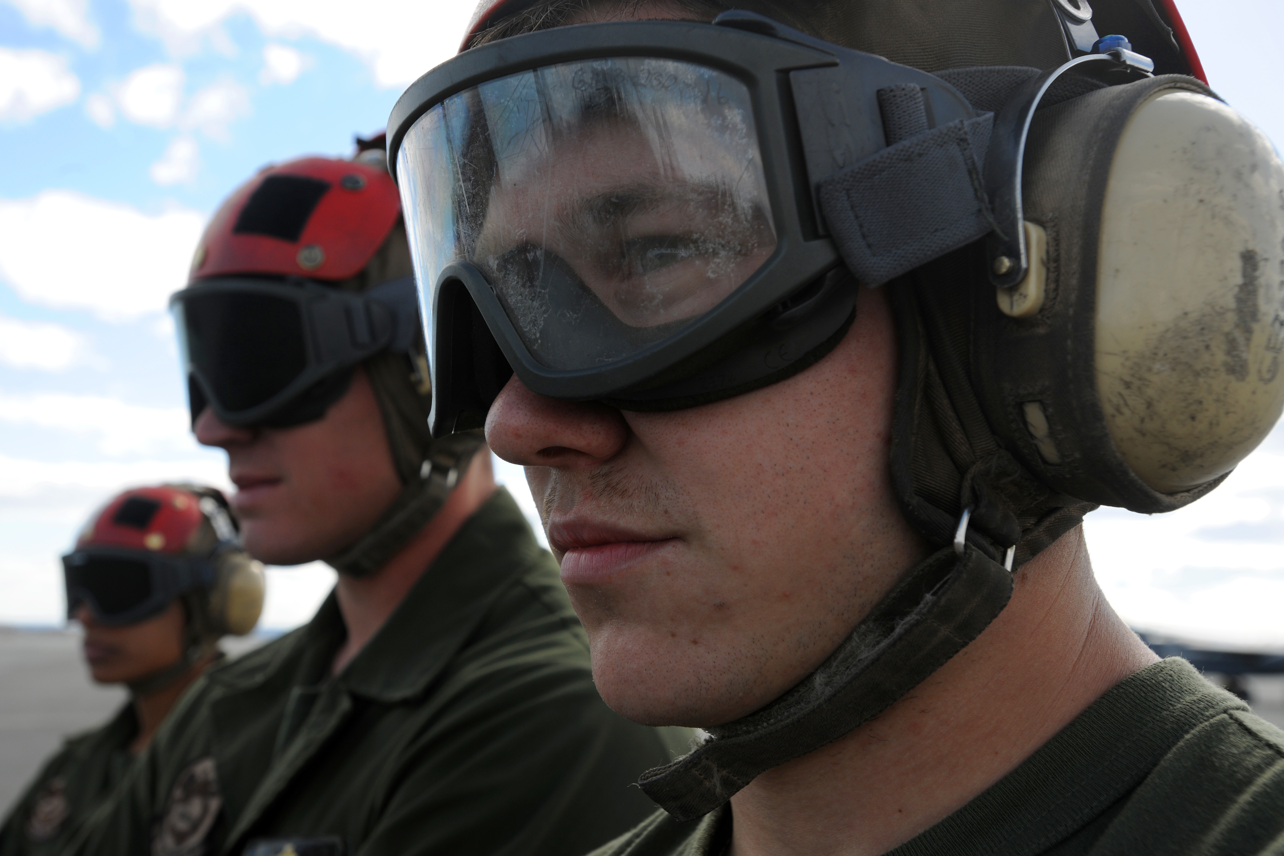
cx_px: 642
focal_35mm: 35
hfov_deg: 54.4
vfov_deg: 37.9
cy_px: 428
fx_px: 1248
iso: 200
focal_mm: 35
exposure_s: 1/250
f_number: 8
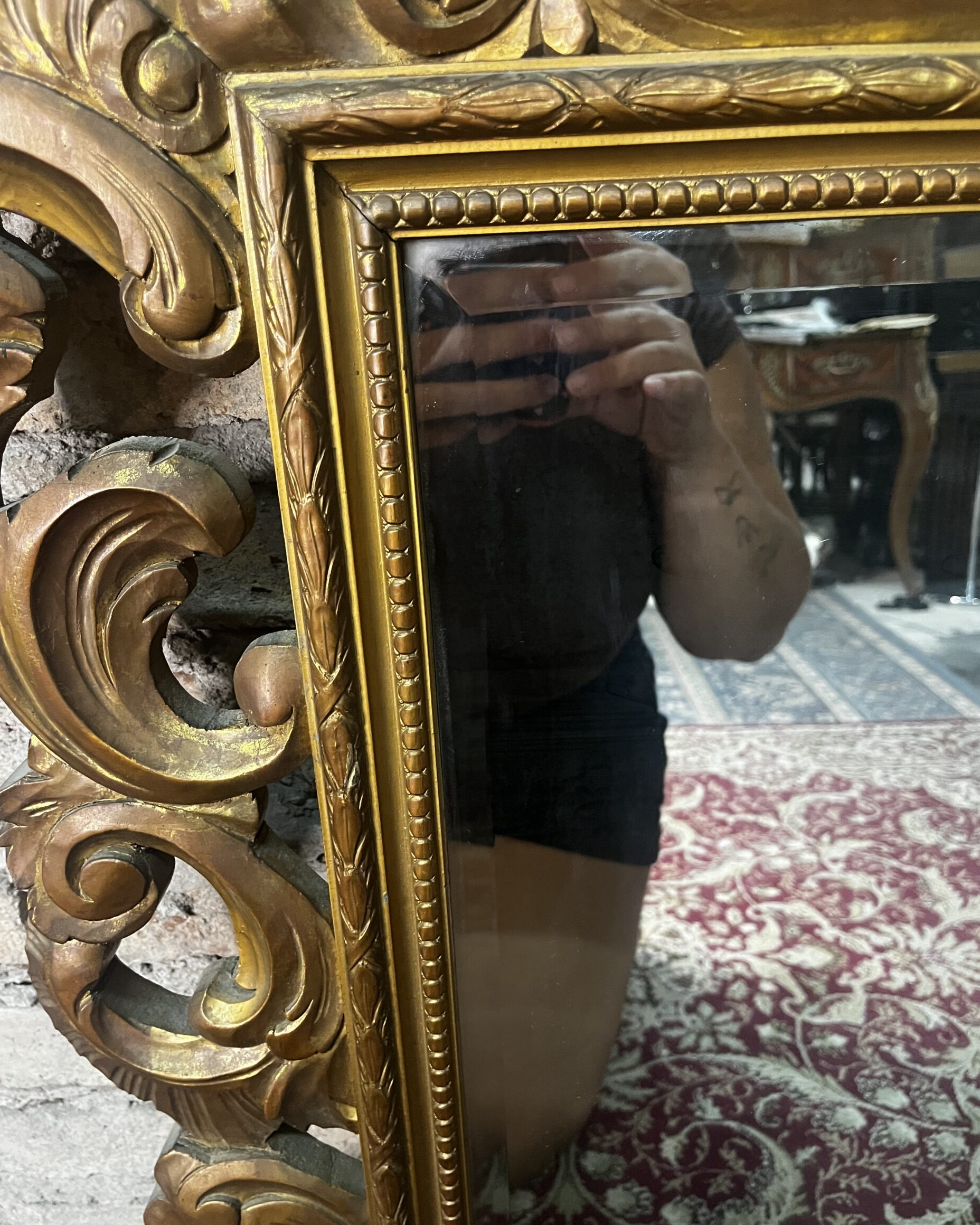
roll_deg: +3.5
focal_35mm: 28
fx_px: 1015
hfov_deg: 51.5
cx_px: 504
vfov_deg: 62.1
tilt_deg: -30.9
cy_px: 654
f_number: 1.6
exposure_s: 1/33
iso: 500
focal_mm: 5.1
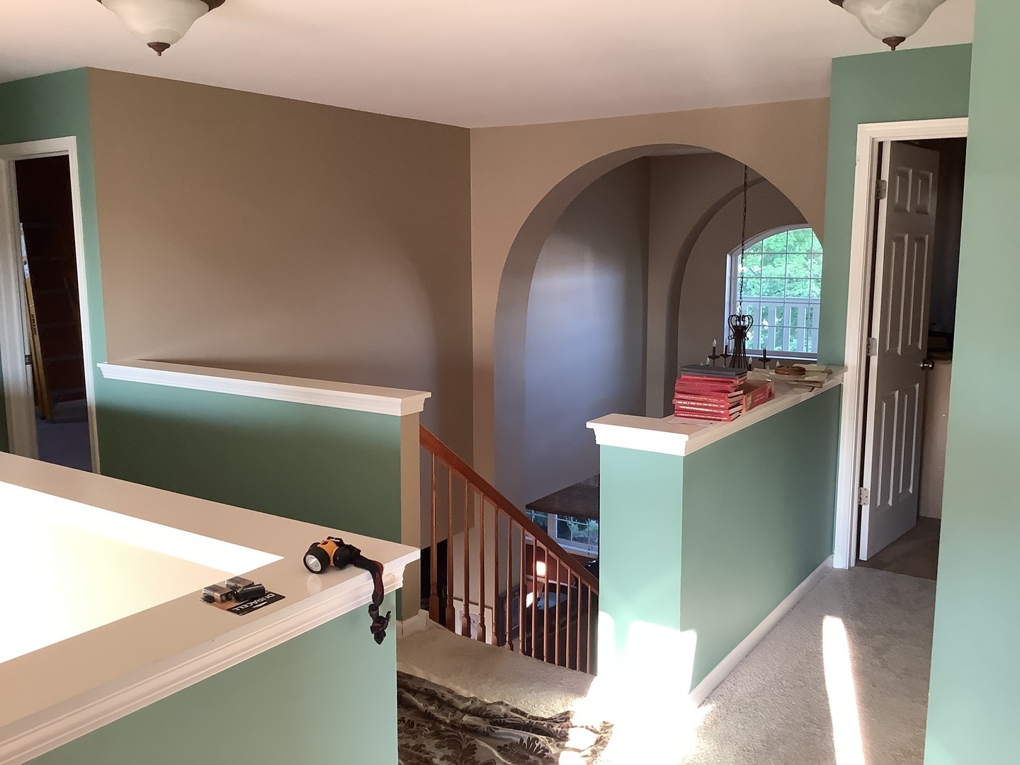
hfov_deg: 58.4
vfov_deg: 45.4
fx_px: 913
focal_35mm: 31
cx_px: 510
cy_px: 382
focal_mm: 3.3
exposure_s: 1/60
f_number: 2.4
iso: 160
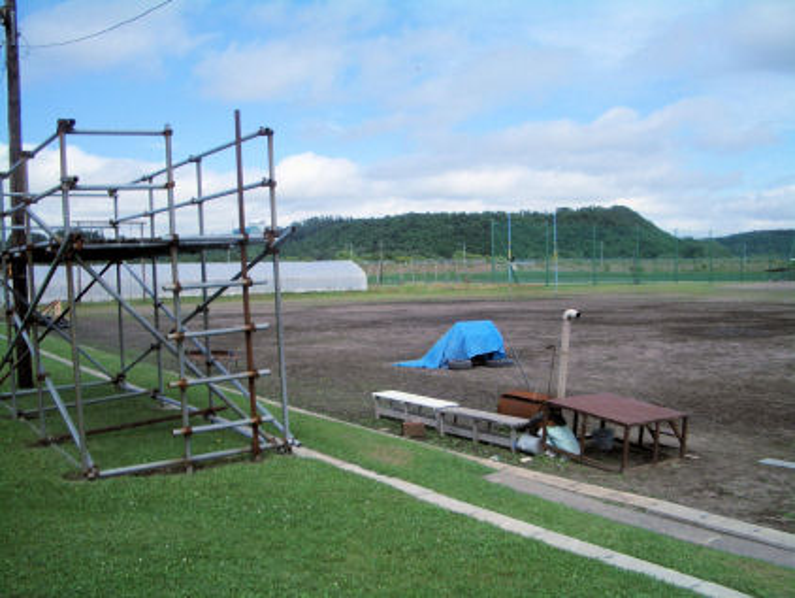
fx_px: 804
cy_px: 299
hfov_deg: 52.6
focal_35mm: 35
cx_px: 398
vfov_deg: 40.7
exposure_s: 1/640
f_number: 4.3
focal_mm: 5.8
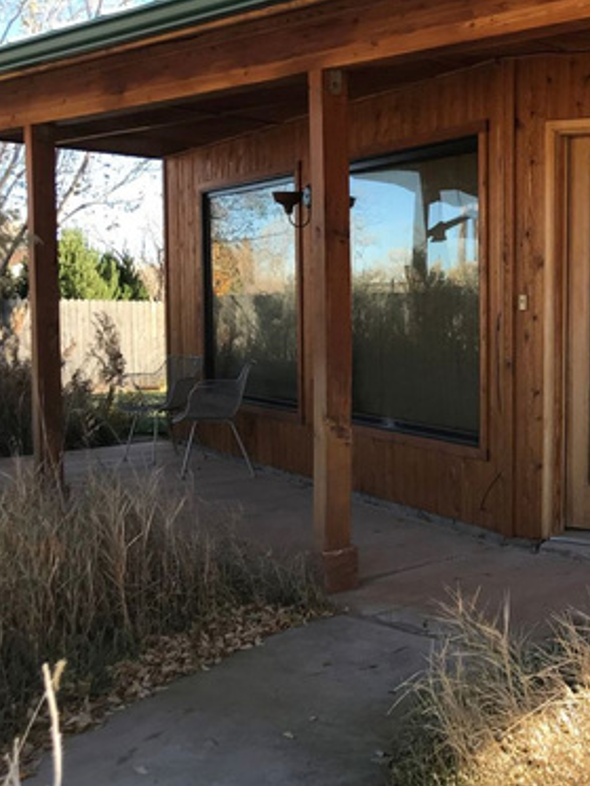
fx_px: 1090
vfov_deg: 39.6
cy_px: 415
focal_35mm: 48
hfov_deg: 28.4
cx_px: 590
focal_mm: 3.99
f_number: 1.8
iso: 20
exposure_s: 1/392
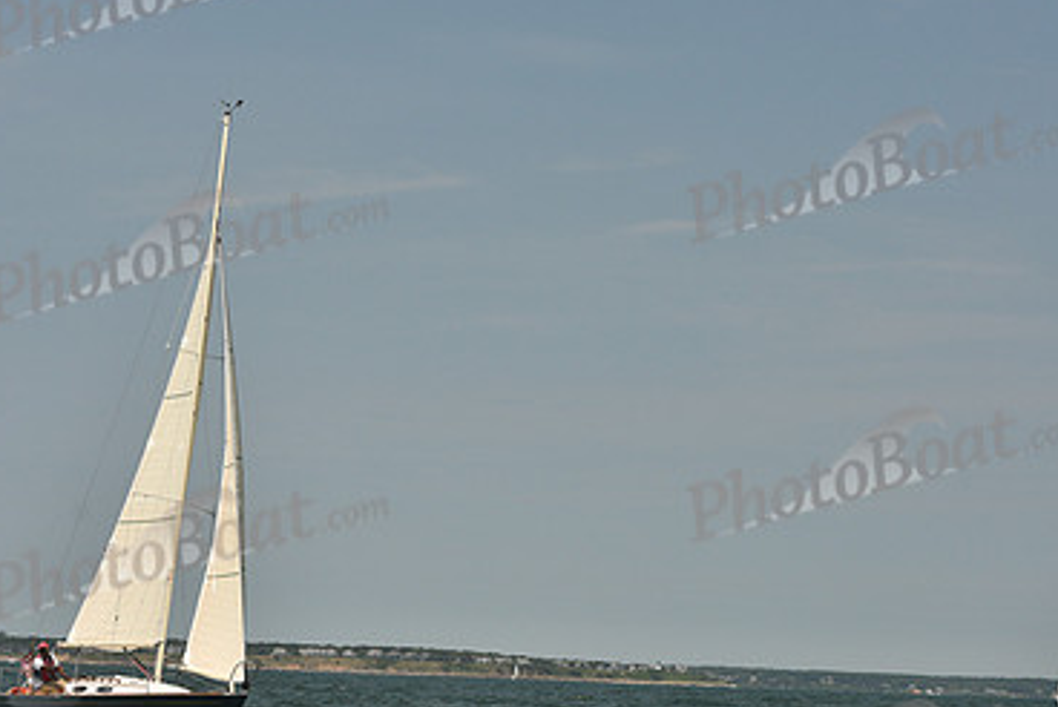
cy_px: 358
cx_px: 540
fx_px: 3706
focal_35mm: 126
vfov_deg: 10.9
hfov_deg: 16.2
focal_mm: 80
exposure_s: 1/1250
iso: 320
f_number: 7.1
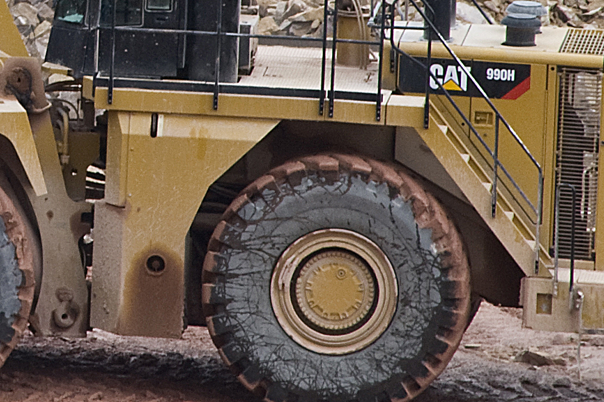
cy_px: -90
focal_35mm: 1215
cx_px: -127
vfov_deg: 1.1
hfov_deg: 1.7
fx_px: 20368
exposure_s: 1/160
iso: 640
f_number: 18
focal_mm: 300
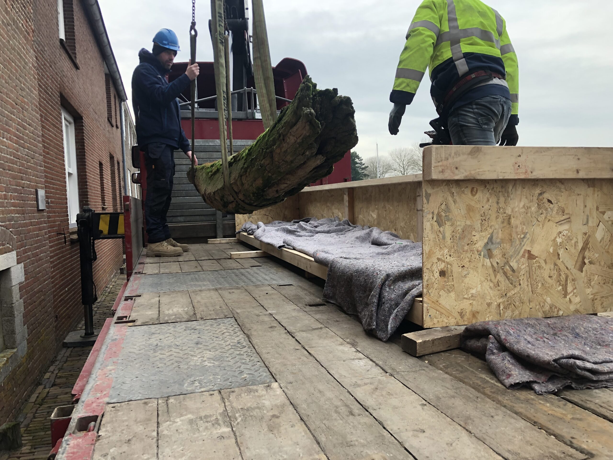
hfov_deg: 63.4
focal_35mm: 28
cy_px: 230
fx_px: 496
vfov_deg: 49.7
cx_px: 306
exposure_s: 1/284
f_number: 1.8
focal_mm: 4
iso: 20
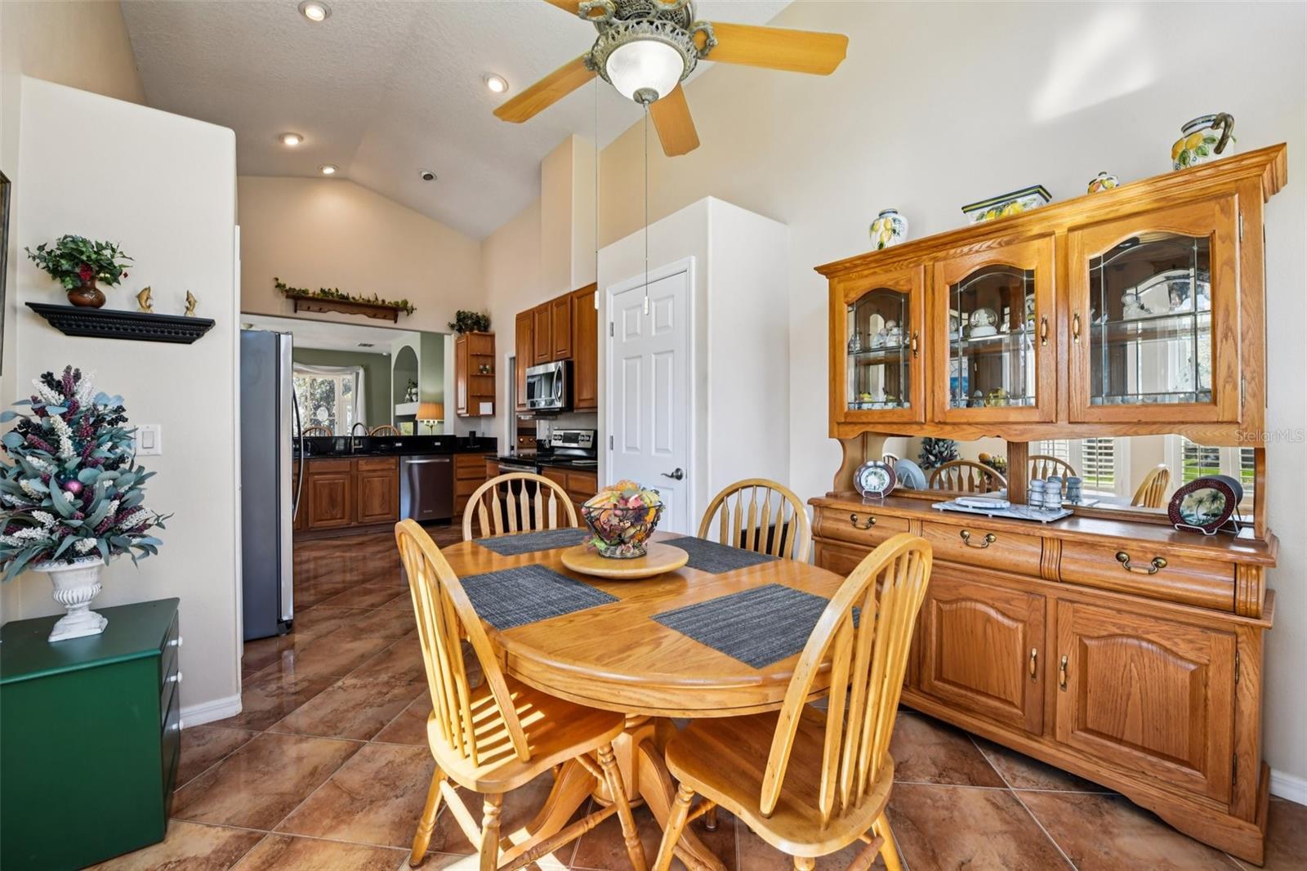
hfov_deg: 104.3
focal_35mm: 14
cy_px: 436
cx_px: 654
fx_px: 508
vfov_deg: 81.2
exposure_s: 1/30
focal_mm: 14
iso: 400
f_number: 8
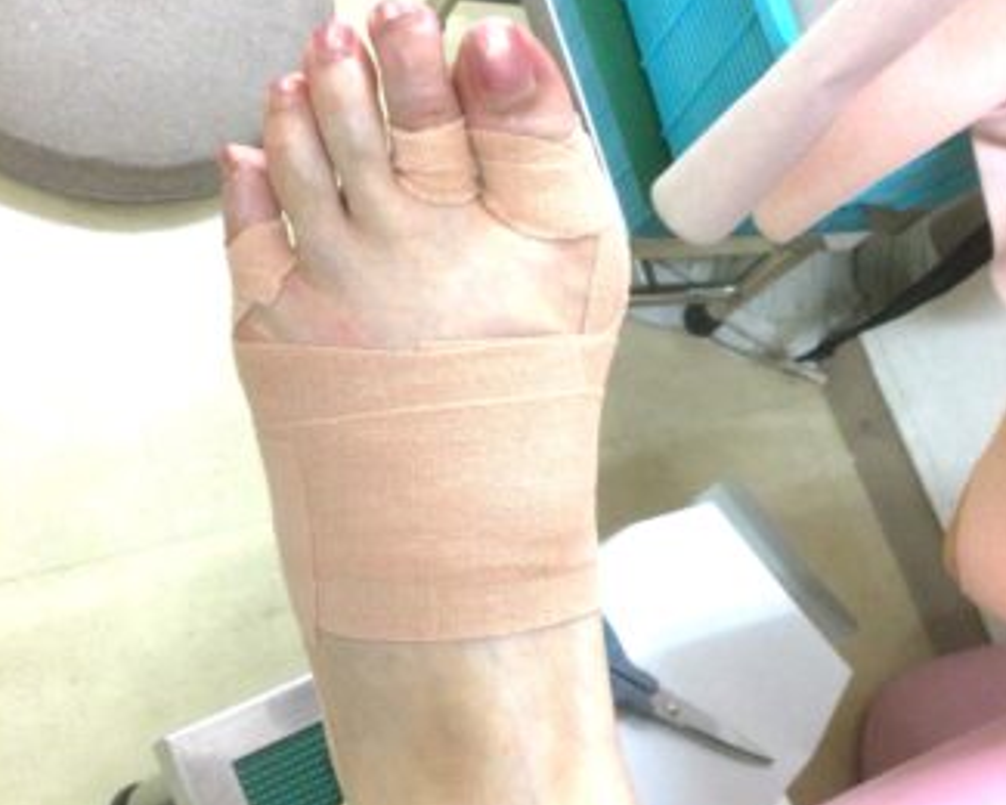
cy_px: 495
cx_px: 501
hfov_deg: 44.8
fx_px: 1221
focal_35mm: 41
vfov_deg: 36.3
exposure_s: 1/30
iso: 160
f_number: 2.4
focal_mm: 3.3
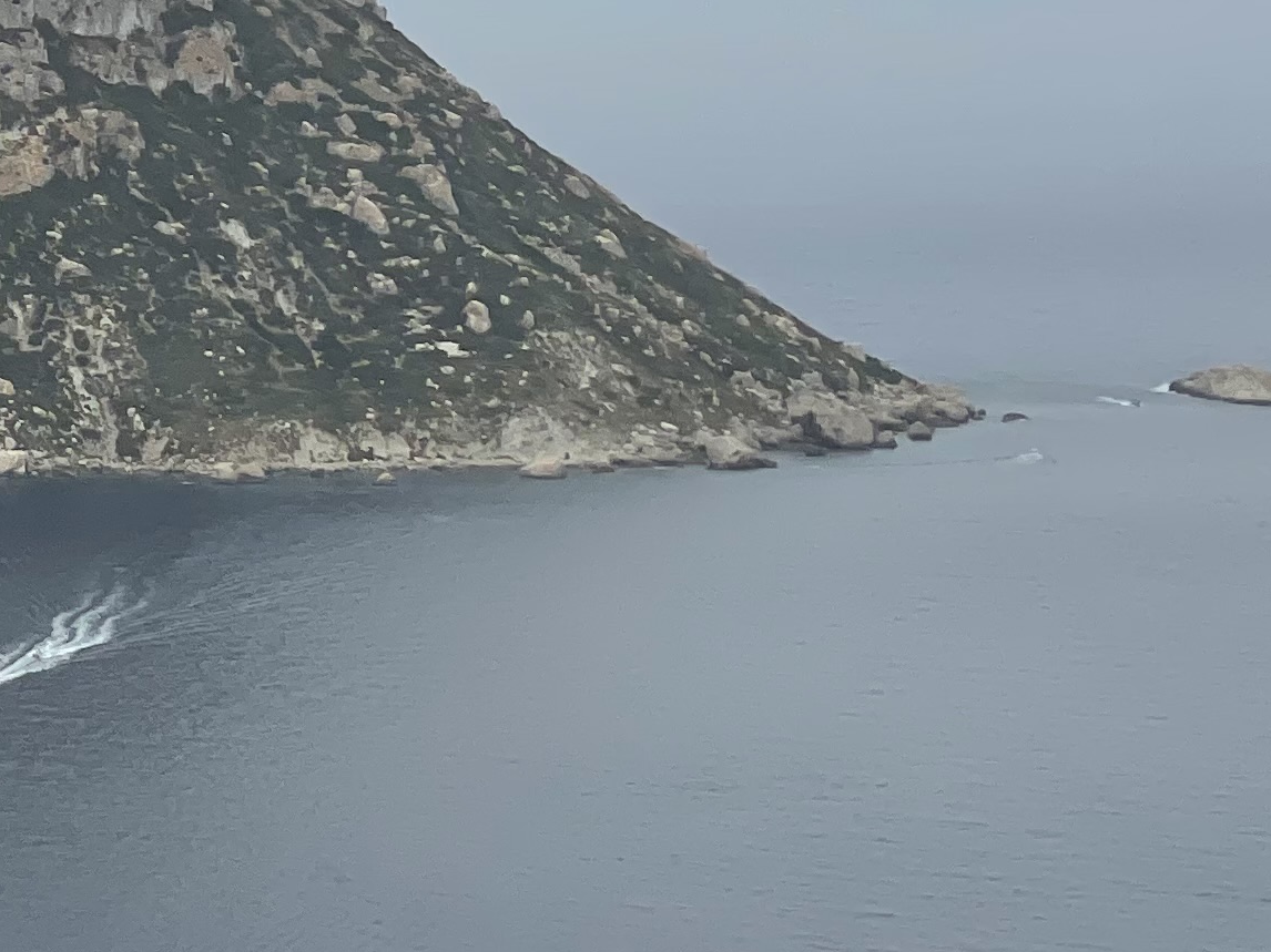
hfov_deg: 10.5
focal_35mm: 183
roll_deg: -0.2
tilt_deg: +0.8
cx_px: -590
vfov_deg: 8.1
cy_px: -100
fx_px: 6718
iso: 25
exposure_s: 1/2660
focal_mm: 6
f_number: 2
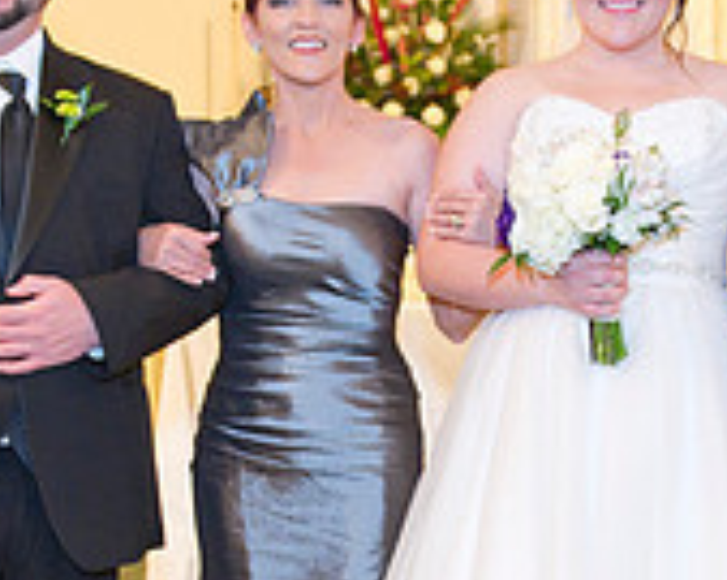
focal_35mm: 100
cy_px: 520
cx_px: 490
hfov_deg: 19.1
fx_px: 2150
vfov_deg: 15.2
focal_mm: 31
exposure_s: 1/80
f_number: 2.8
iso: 1250
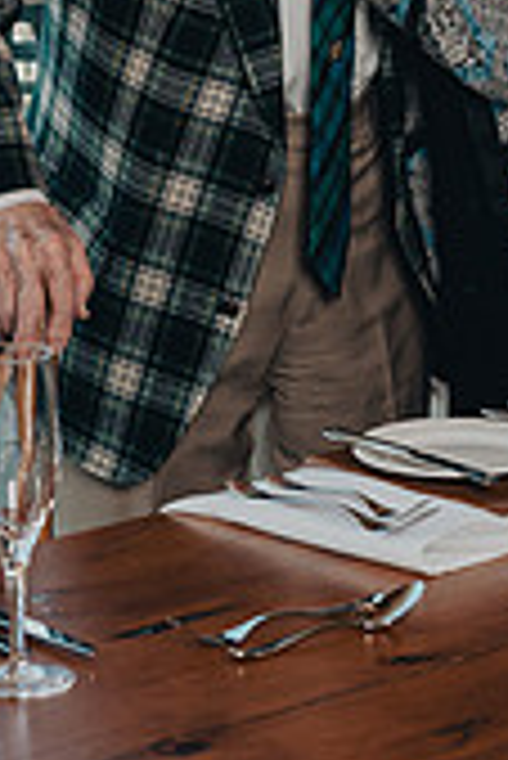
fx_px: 3781
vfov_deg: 11.3
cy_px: -97
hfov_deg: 7.7
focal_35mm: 179
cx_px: 328
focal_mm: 48
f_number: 5.6
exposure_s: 1/200
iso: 400
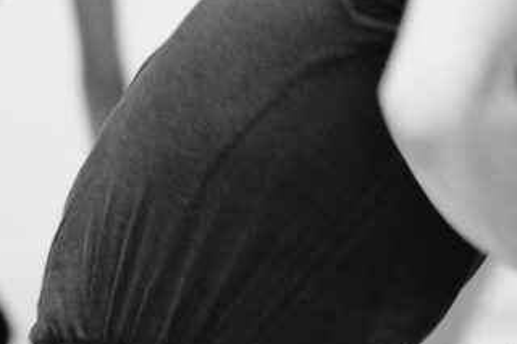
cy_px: 71
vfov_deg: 2.7
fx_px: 7263
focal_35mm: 506
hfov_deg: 4.0
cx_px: 918
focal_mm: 90
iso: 2500
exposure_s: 1/160
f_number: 2
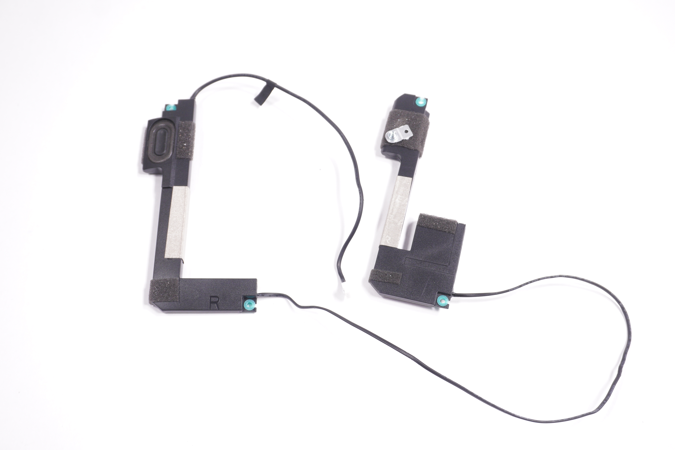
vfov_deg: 34.6
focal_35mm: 39
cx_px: 345
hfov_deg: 50.1
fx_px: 722
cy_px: 229
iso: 640
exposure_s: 1/160
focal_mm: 25
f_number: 5.6
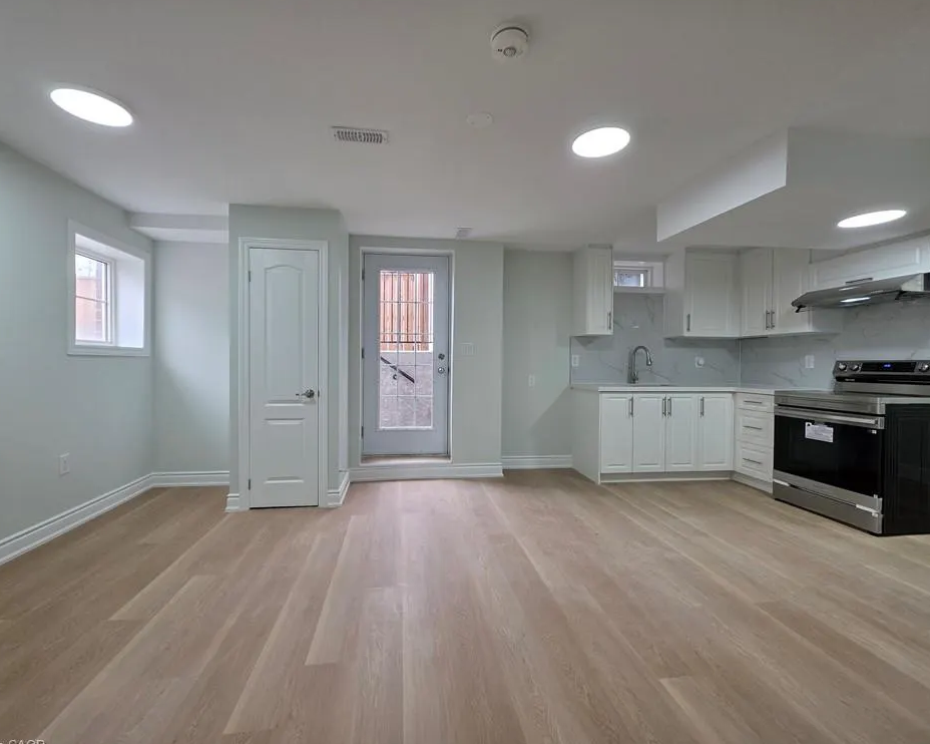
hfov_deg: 100.7
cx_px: 446
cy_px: 370
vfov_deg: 88.0
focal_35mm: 14
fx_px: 385
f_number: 1.9
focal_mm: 2.2
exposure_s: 1/120
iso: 100
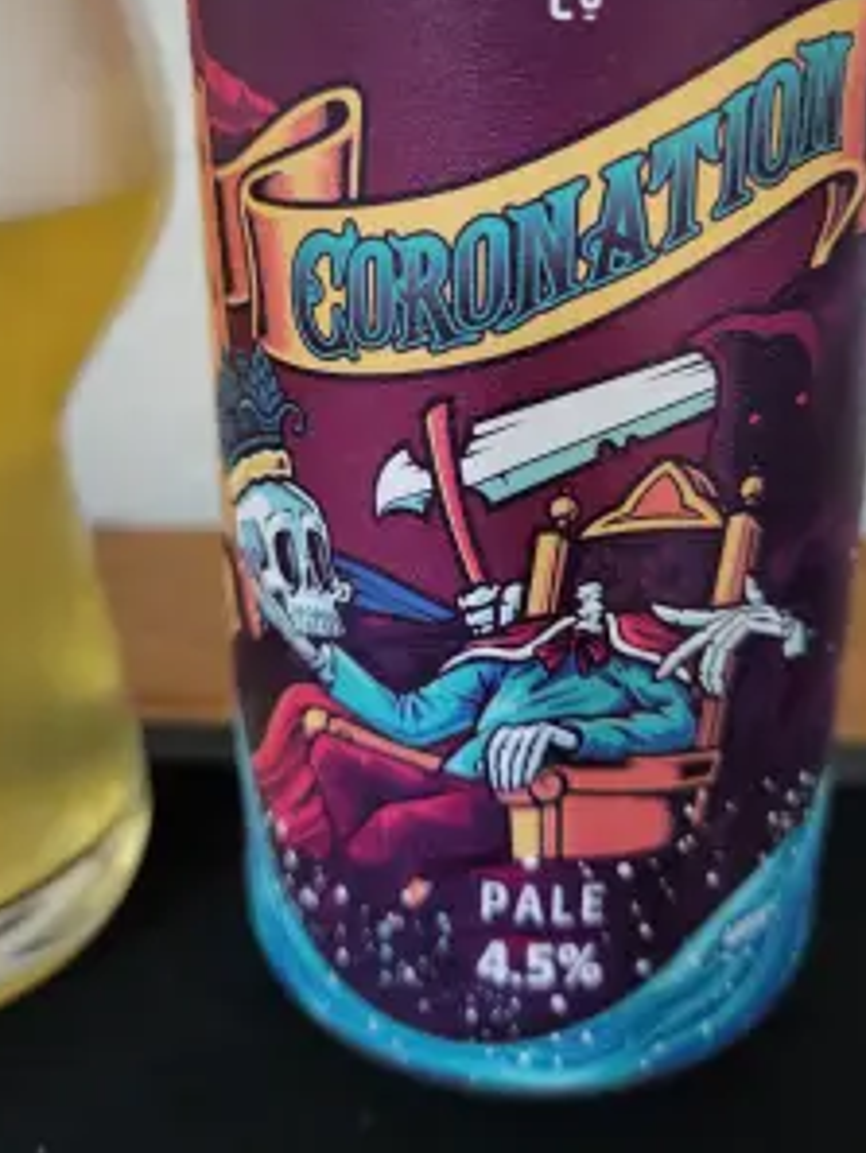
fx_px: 1167
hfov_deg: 40.7
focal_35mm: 35
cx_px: 416
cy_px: 454
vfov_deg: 52.2
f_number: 1.8
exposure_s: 1/25
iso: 640
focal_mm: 5.4
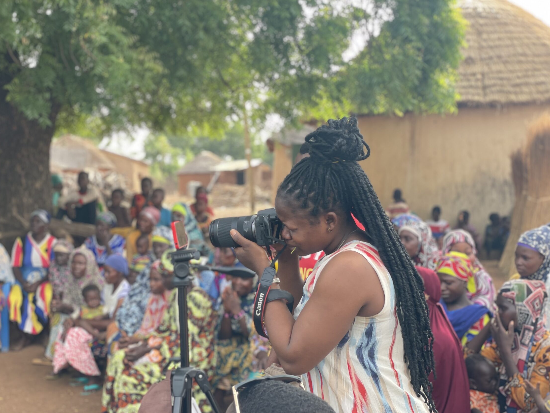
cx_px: 251
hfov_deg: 32.2
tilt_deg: -4.2
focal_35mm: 60
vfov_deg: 24.4
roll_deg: +1.4
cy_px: 238
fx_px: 953
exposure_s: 1/153
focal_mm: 6
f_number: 2
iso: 25
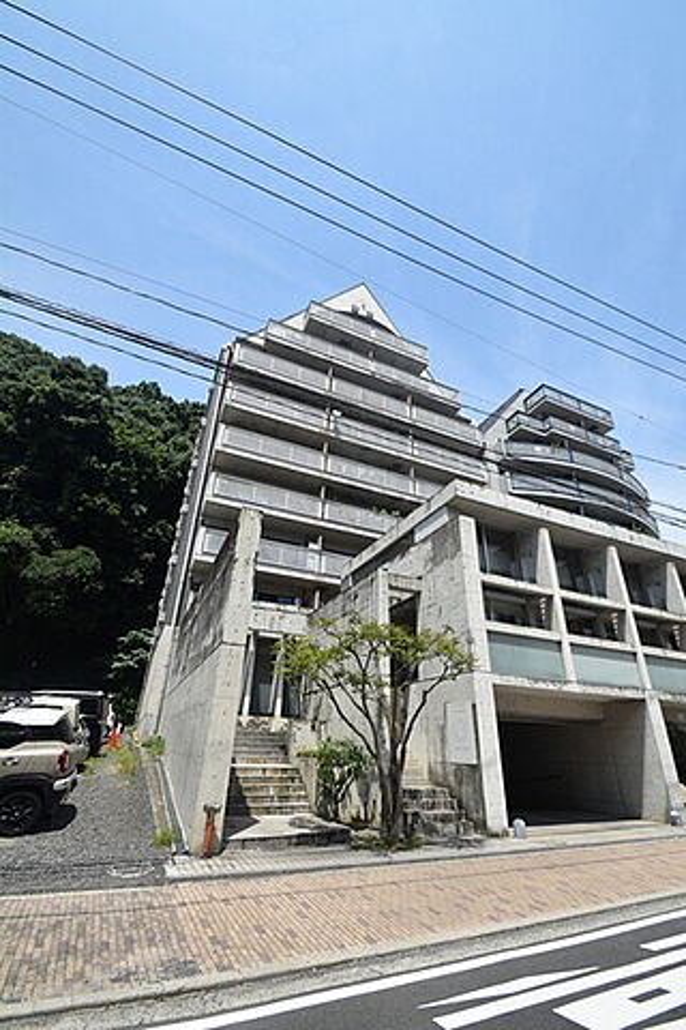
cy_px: 515
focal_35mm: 15
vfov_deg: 100.4
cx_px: 343
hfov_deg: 77.3
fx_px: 429
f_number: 8
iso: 100
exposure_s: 1/250
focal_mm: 10
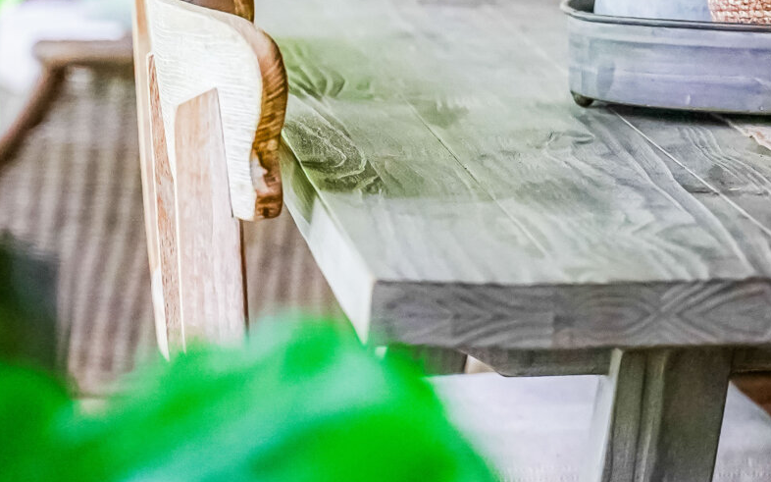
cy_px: -258
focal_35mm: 249
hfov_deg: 8.4
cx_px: 618
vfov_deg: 5.2
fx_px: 5231
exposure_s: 1/250
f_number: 3.2
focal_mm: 75
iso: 4000
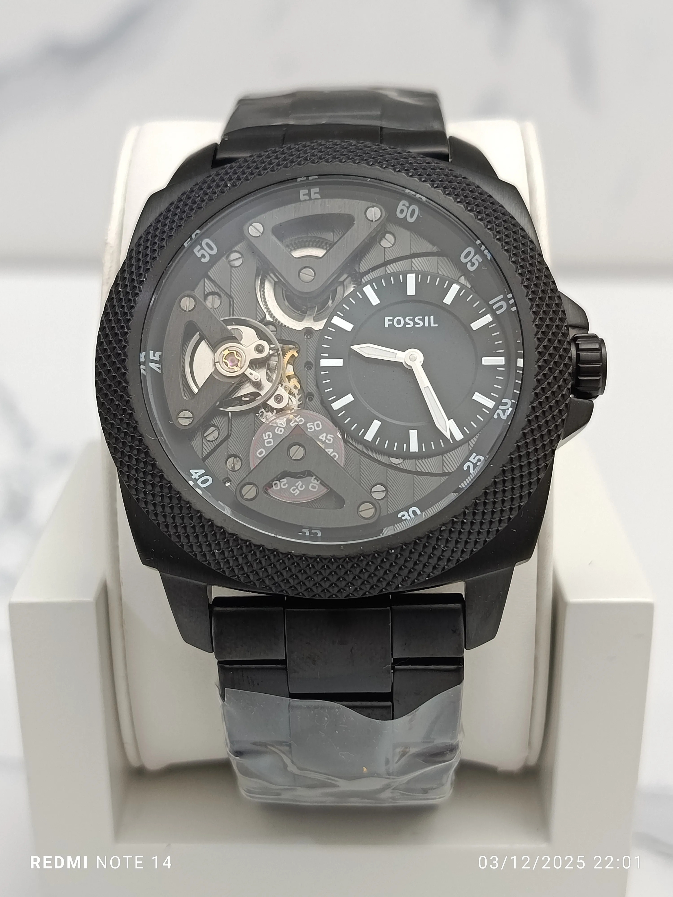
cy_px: 448
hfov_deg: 30.3
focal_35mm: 48
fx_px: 1244
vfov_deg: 39.7
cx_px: 336
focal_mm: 5.24
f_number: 1.7
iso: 466
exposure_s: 1/100
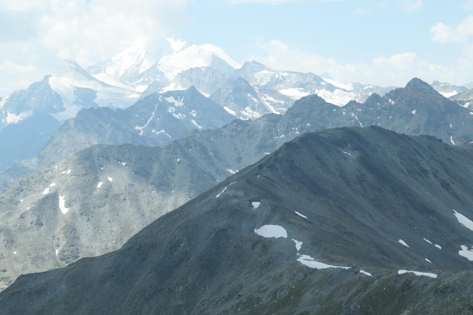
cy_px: 190
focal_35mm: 71
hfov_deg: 28.4
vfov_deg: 19.2
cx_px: 262
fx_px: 933
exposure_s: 1/1000
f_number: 4.2
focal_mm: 18.2
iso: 200
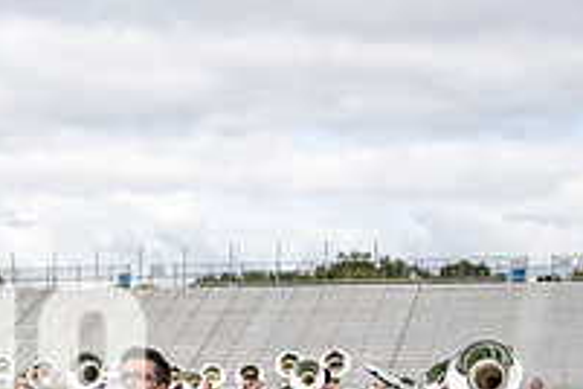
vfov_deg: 14.2
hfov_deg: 20.6
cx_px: -73
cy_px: 419
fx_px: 1522
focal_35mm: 94
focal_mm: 32.5
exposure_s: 1/800
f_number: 4
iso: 200
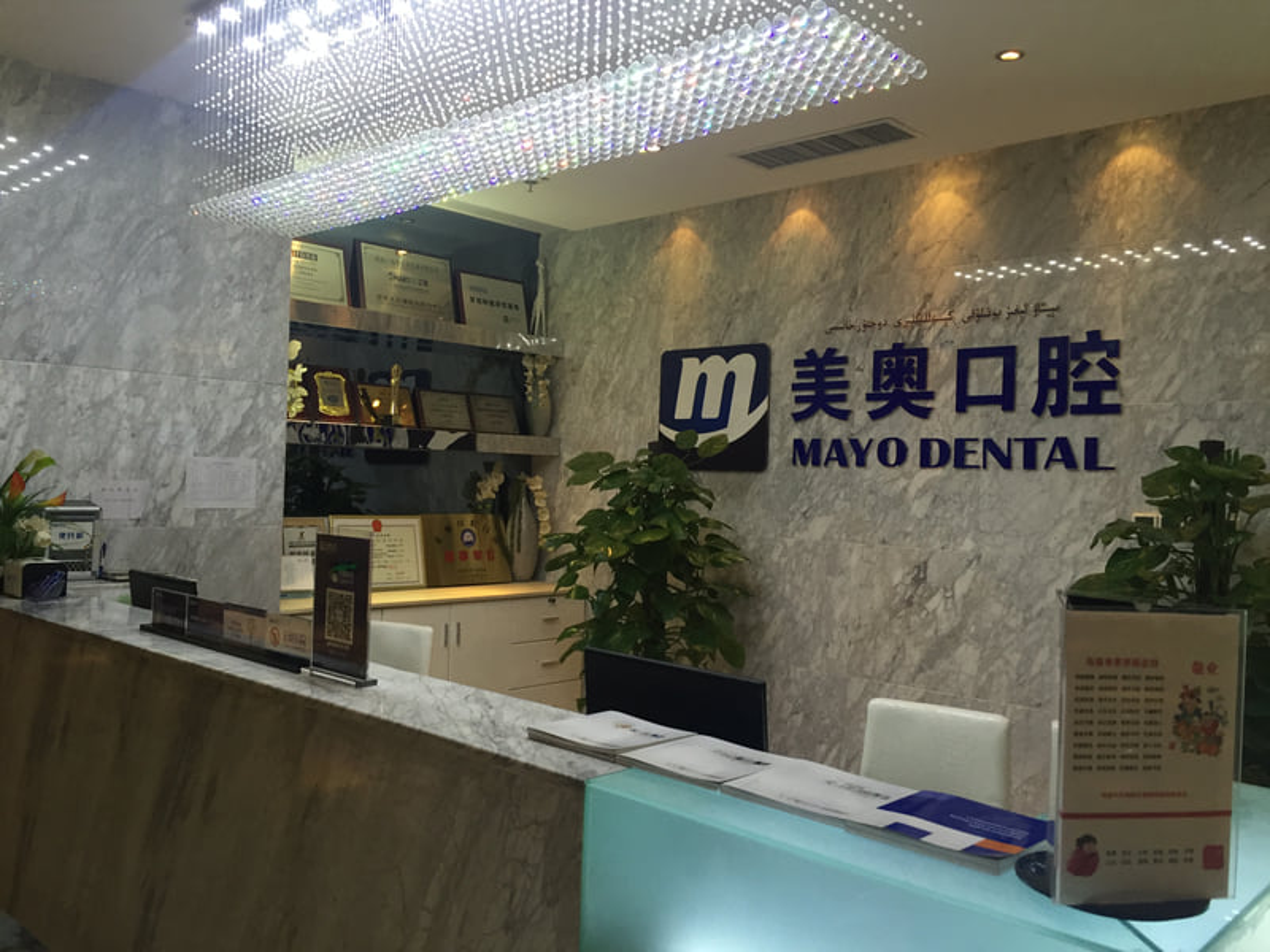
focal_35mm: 29
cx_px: 635
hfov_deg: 61.7
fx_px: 1064
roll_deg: -1.6
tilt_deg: -0.4
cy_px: 476
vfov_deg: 48.2
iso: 64
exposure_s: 1/33
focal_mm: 4.15
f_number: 2.2
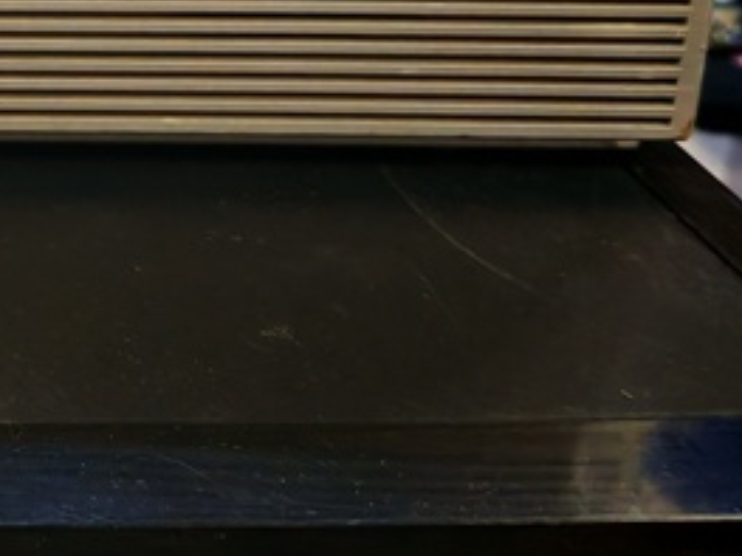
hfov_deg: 16.1
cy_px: -243
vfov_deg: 13.4
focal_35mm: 105
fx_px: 2250
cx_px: -556
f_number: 1.9
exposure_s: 1/50
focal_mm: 6.67
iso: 1000
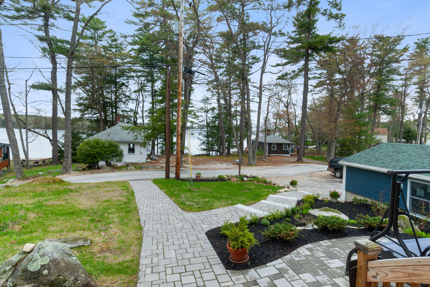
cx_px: 215
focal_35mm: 18
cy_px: 144
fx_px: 215
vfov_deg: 67.5
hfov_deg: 89.9
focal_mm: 12
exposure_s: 1/60
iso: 200
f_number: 10
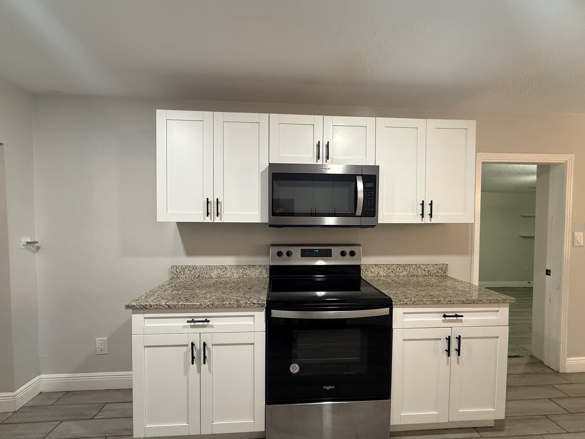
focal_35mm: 15
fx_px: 254
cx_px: 296
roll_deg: -0.7
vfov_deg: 81.7
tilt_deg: -0.5
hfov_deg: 98.2
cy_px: 227
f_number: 2.2
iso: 320
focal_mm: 2.22
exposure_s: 1/60
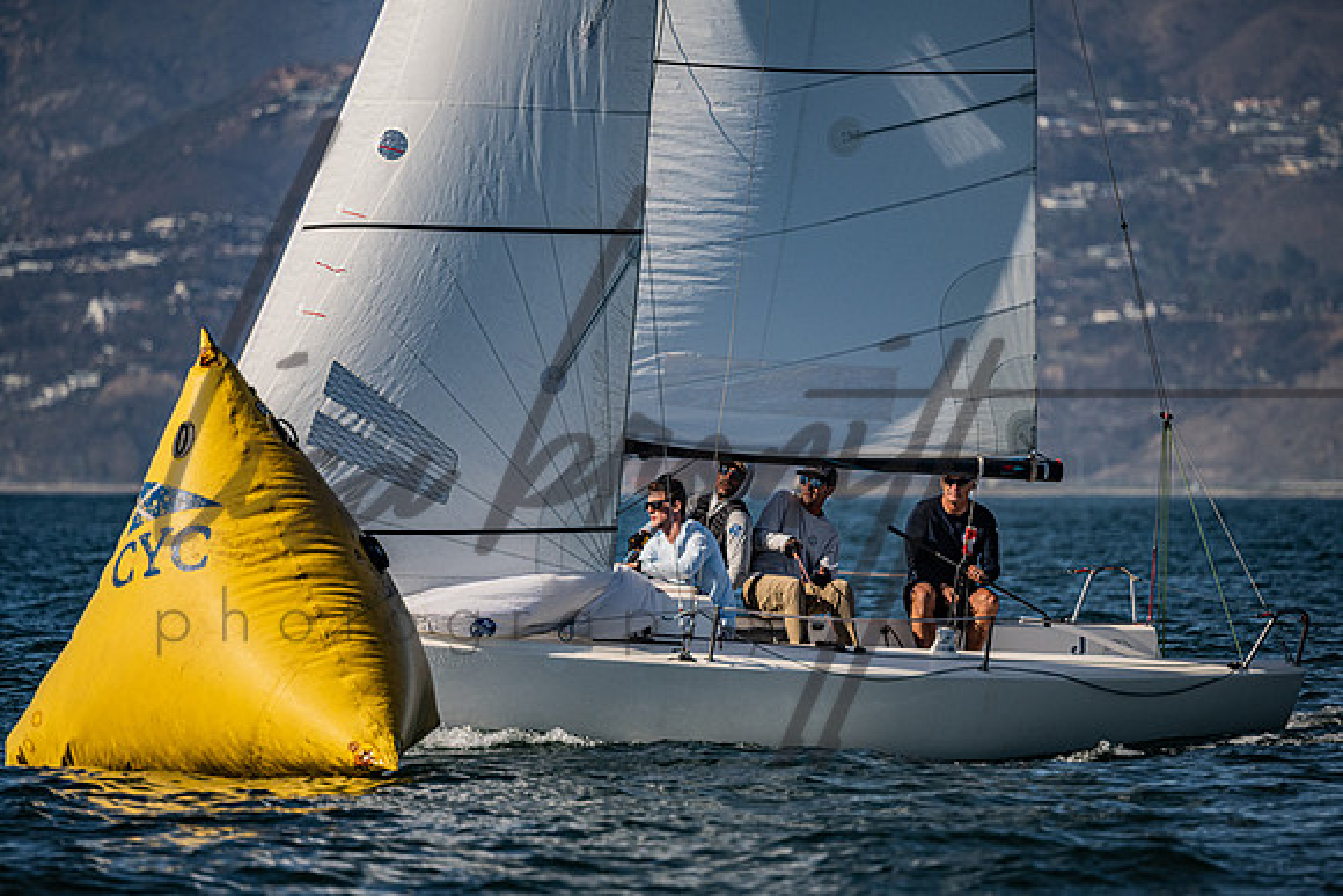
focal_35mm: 436
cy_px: 473
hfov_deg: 4.7
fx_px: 16270
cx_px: 720
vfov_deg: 3.2
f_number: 5.6
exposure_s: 1/3200
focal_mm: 400
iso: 320
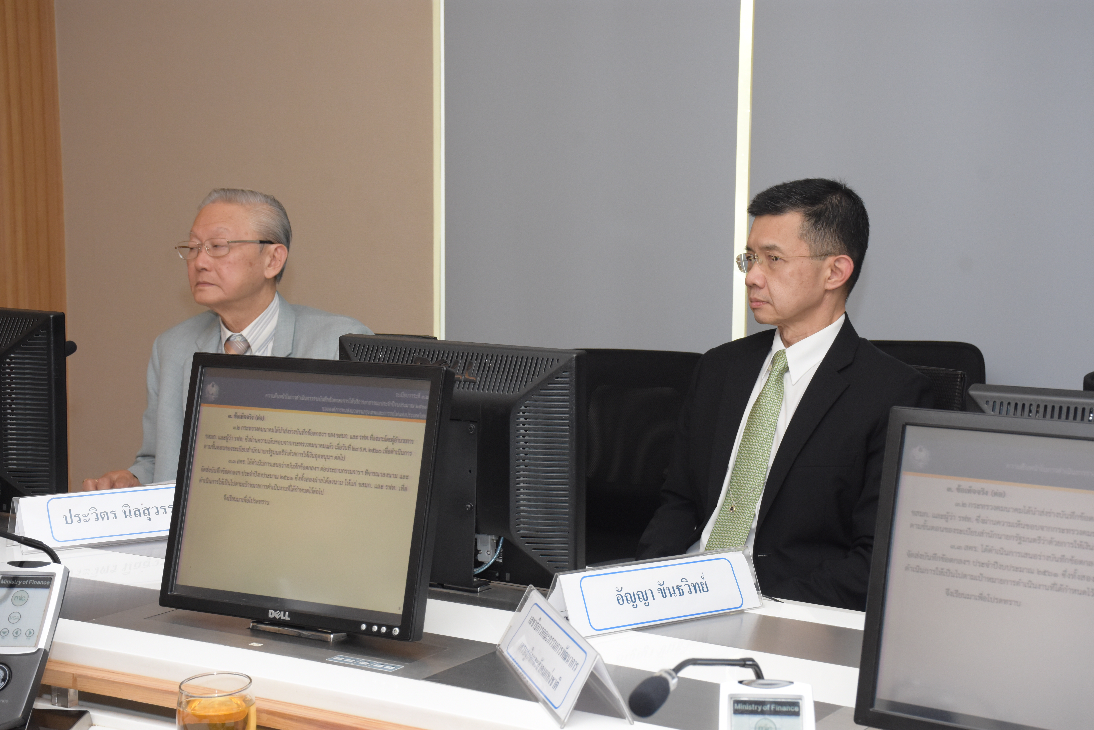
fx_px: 1914
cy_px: 365
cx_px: 547
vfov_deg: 21.6
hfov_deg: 31.9
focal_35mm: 63
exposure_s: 1/80
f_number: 8
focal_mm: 42
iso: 1250
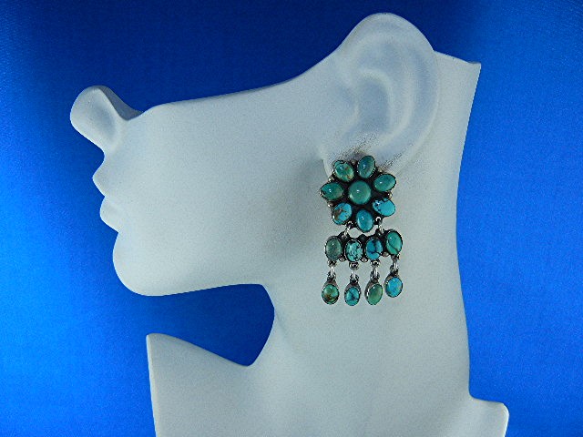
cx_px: 292
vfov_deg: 41.8
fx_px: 573
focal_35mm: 34
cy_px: 218
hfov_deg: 54.0
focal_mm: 6.2
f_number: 3.6
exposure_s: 1/30.8
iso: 200
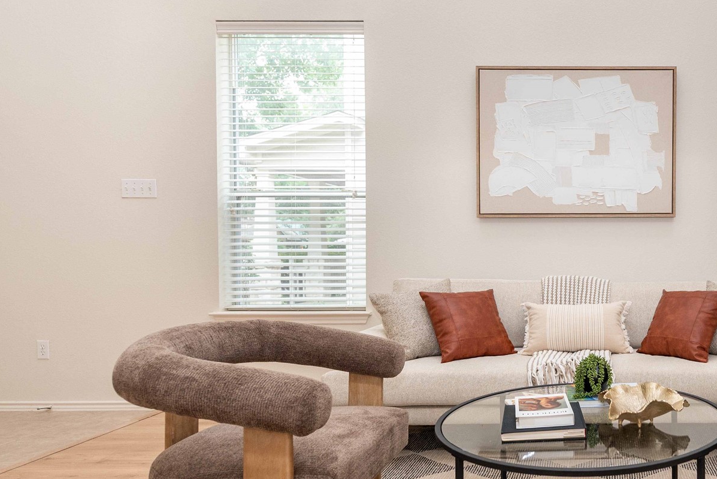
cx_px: 589
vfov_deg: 45.0
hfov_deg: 58.1
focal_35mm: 29
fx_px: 578
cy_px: 230
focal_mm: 16
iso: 800
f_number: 4
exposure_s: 1/60
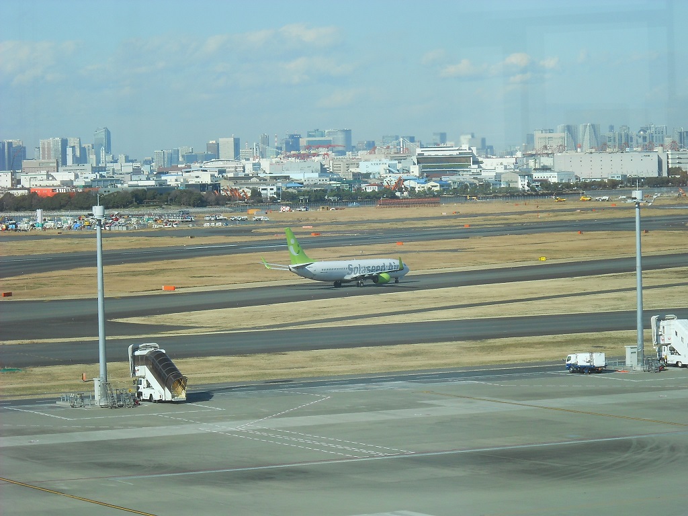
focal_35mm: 145
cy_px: 258
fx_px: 2882
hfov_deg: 13.6
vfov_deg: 10.2
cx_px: 344
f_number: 6.7
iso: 80
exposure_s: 1/250
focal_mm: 24.03
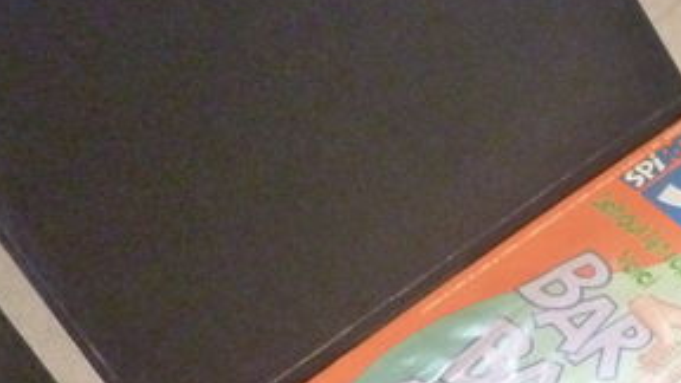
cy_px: 856
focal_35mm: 136
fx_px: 2456
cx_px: 1003
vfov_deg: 8.3
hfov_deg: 14.7
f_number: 3.7
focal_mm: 6.4
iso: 800
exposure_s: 1/40
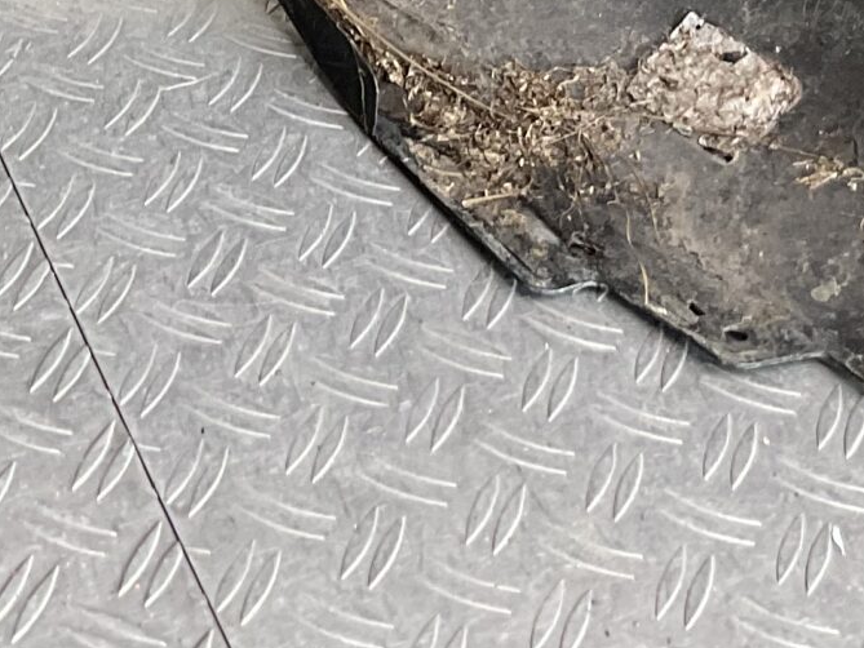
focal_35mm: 111
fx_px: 2771
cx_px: 57
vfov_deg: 12.1
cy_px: -587
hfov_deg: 17.4
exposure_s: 1/60
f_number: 1.8
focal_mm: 3
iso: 40
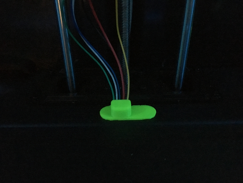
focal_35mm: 29
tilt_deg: -29.9
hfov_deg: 61.7
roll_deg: +1.5
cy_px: 92
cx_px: 122
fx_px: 204
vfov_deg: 48.2
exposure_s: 1/15
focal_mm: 4.15
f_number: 2.2
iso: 2000
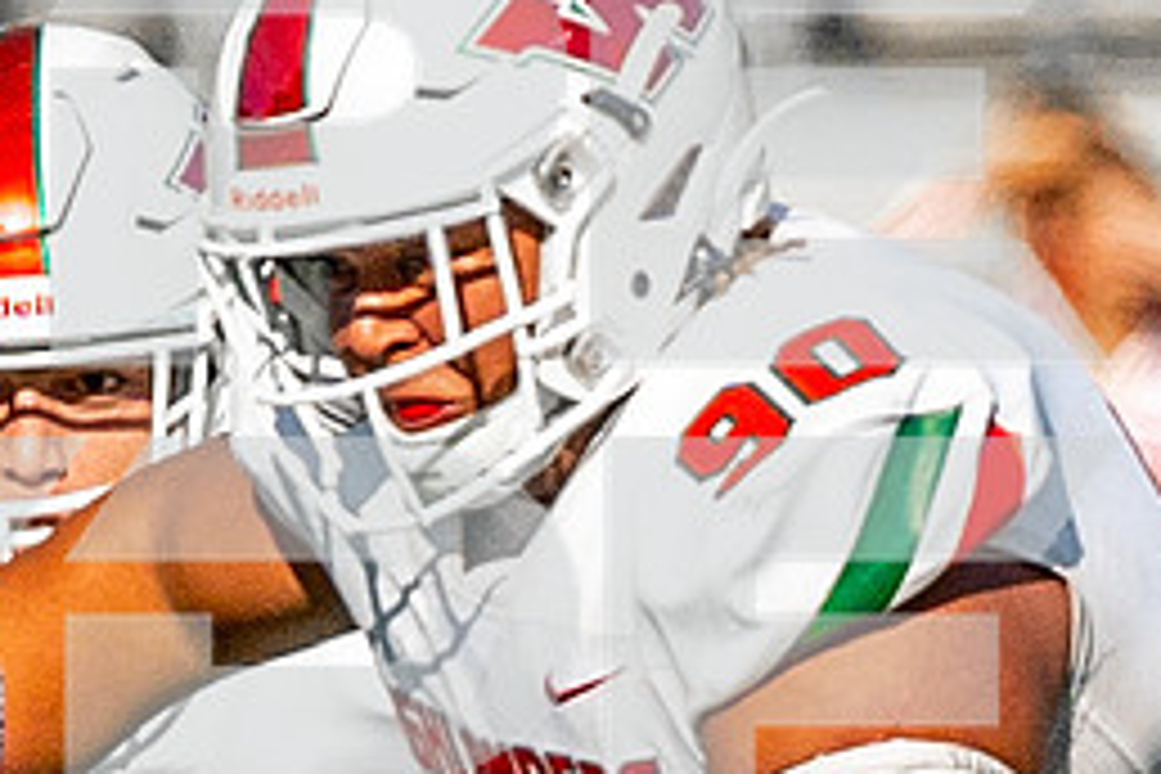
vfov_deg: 0.6
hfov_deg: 0.9
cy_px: 1336
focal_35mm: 2416
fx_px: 77910
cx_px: -46
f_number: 2.8
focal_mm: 200
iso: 400
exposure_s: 1/2000
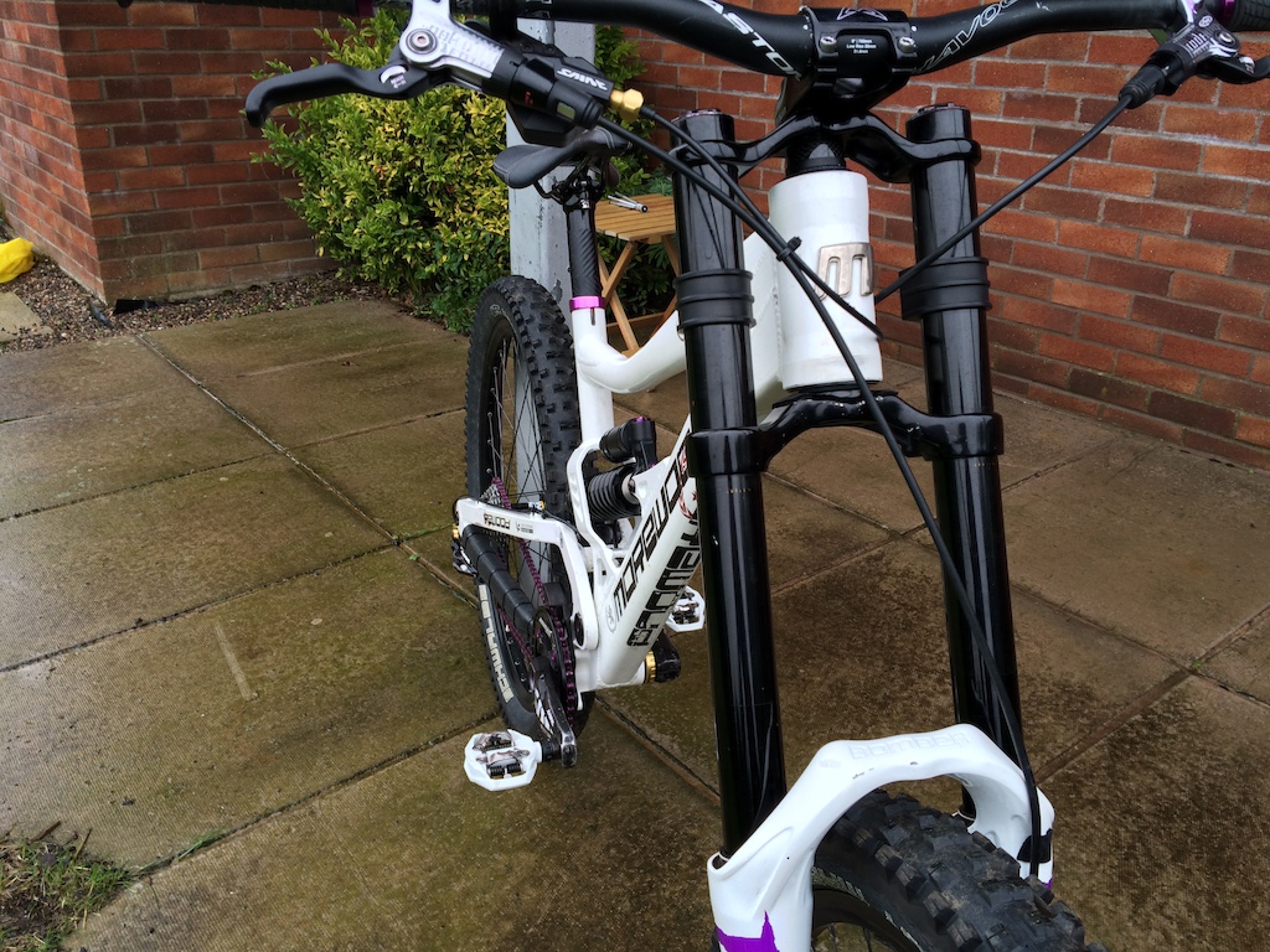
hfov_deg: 61.7
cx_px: 635
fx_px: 1064
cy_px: 476
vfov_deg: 48.2
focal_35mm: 29
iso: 32
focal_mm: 4.15
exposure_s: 1/60
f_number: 2.2
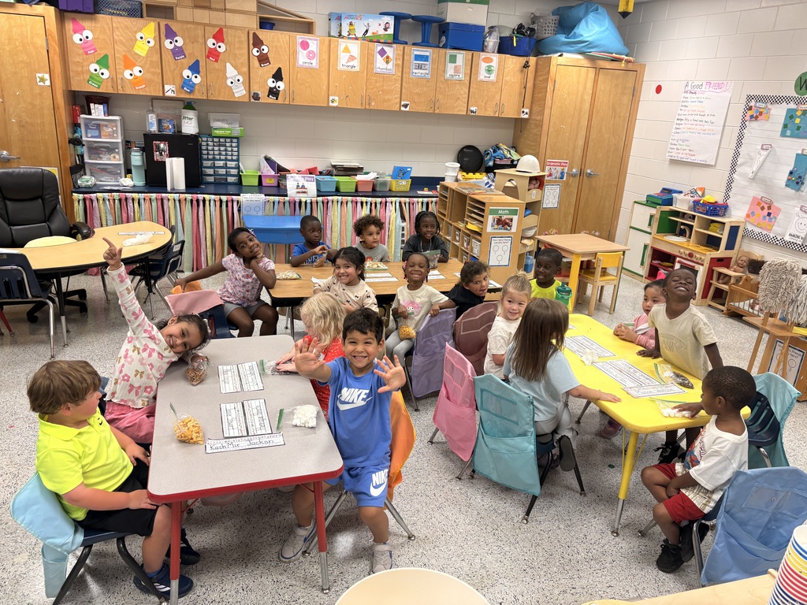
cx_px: 404
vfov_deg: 53.1
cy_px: 302
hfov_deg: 67.3
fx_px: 606
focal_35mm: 26
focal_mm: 5.96
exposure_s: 1/60
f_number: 1.6
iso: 64
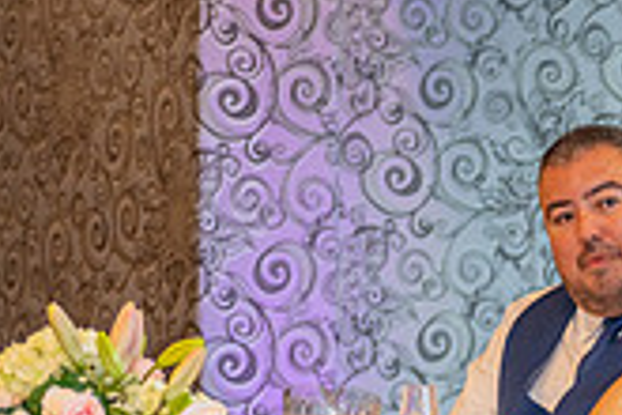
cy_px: 560
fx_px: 3403
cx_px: 1082
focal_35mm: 197
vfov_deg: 6.9
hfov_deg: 9.9
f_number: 2.8
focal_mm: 56
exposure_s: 1/125
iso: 1000
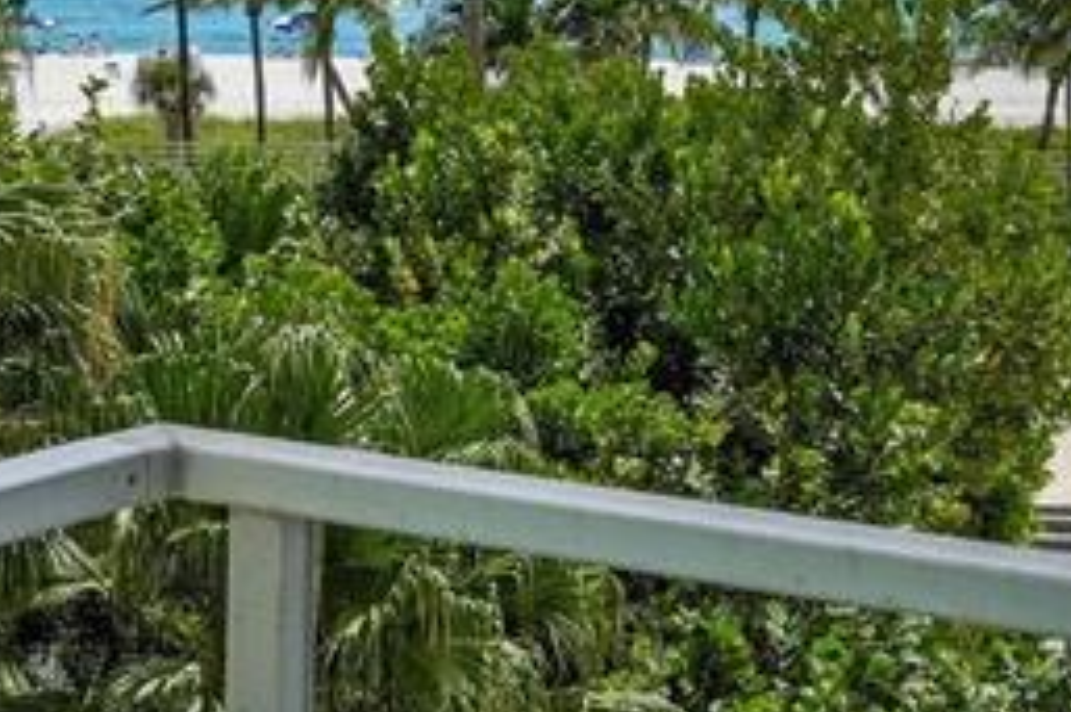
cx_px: 400
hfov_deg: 18.2
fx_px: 3330
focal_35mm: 112
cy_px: -121
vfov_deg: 12.0
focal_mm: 30
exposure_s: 1/2000
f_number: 14
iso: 250
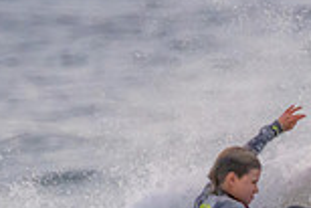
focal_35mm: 3006
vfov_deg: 0.5
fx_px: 25992
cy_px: 282
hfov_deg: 0.7
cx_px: 351
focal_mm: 800
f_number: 11
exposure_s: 1/2000
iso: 6400
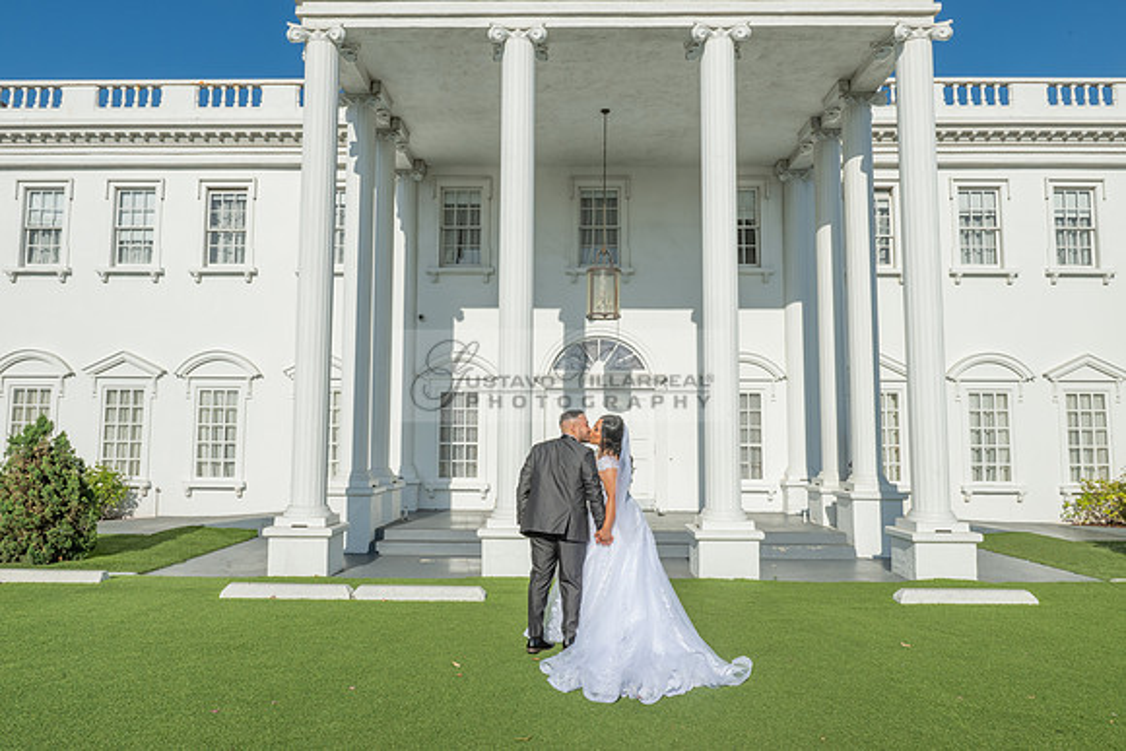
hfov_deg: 71.4
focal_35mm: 25
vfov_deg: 51.3
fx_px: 783
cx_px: 548
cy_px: 377
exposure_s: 1/200
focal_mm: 24
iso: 200
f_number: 16
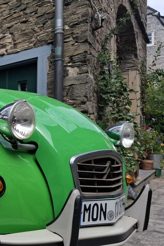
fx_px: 273
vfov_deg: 48.2
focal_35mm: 40
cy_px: 147
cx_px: -38
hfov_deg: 28.6
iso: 50
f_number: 1.8
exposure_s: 1/1087
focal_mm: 5.54
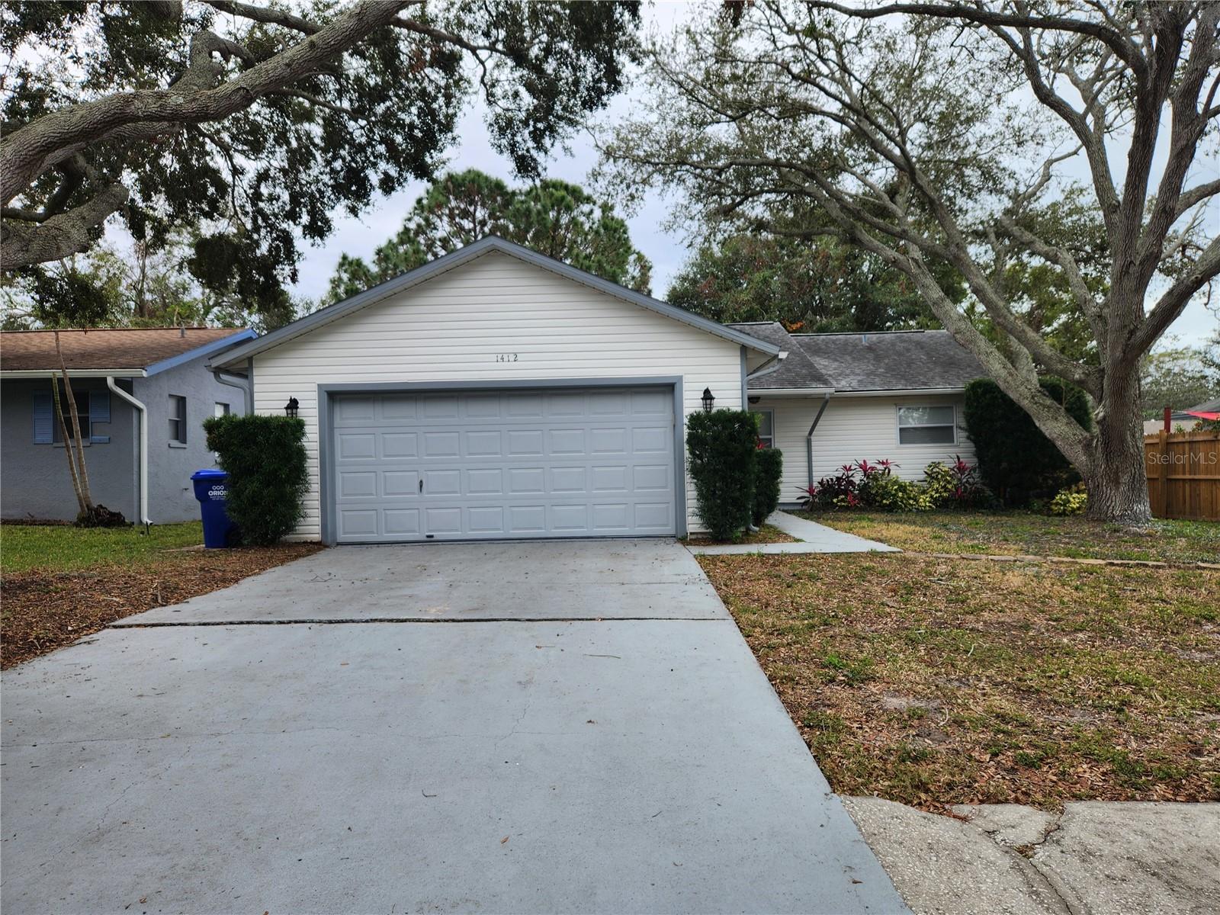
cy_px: 458
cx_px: 610
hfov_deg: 73.9
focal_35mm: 23
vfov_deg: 58.9
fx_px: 811
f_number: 1.8
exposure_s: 1/384
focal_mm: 5.4
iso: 20
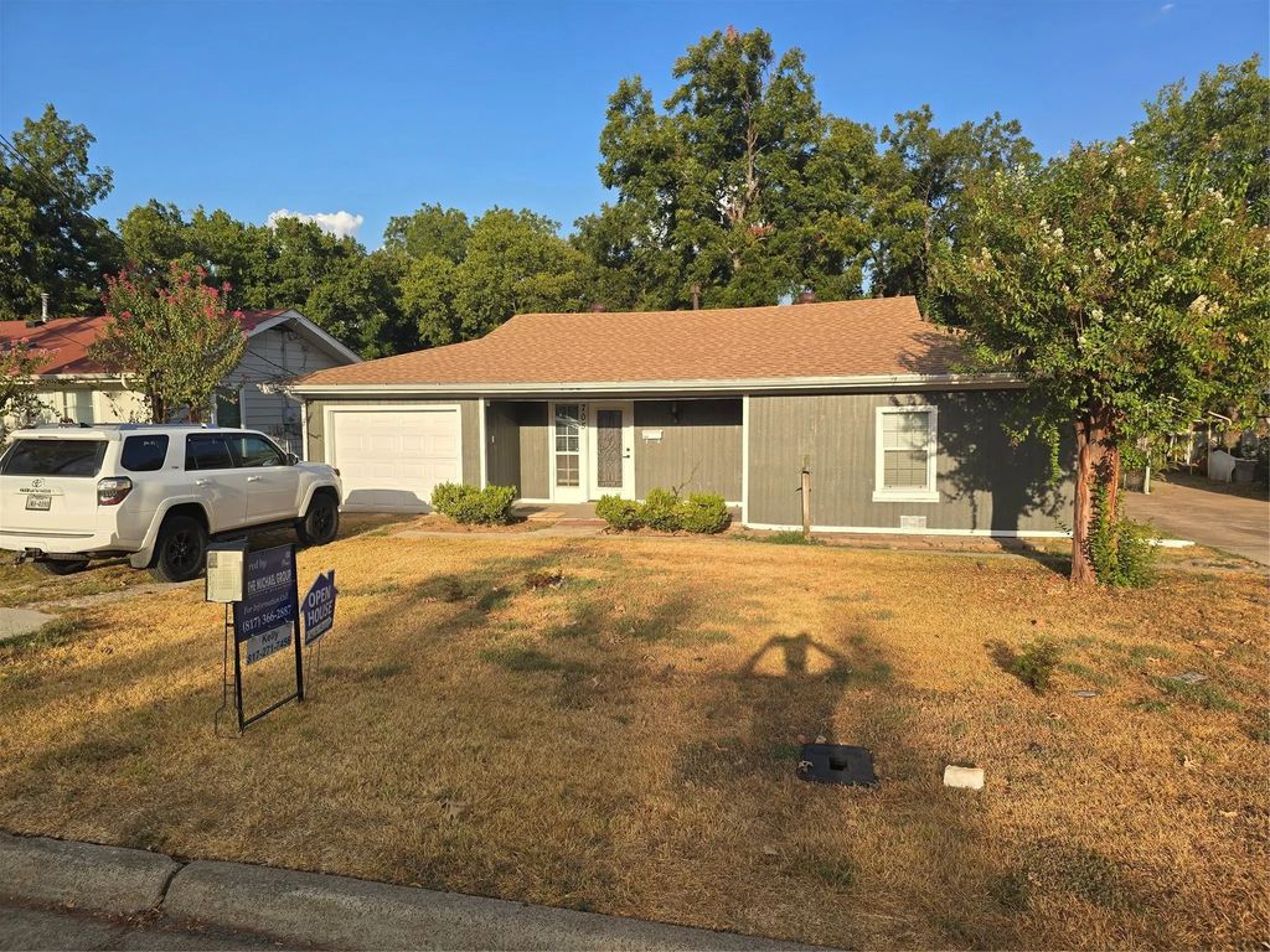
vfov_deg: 58.9
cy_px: 476
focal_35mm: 23
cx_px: 635
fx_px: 844
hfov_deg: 73.9
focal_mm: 6.3
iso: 12
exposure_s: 1/533
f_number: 1.7
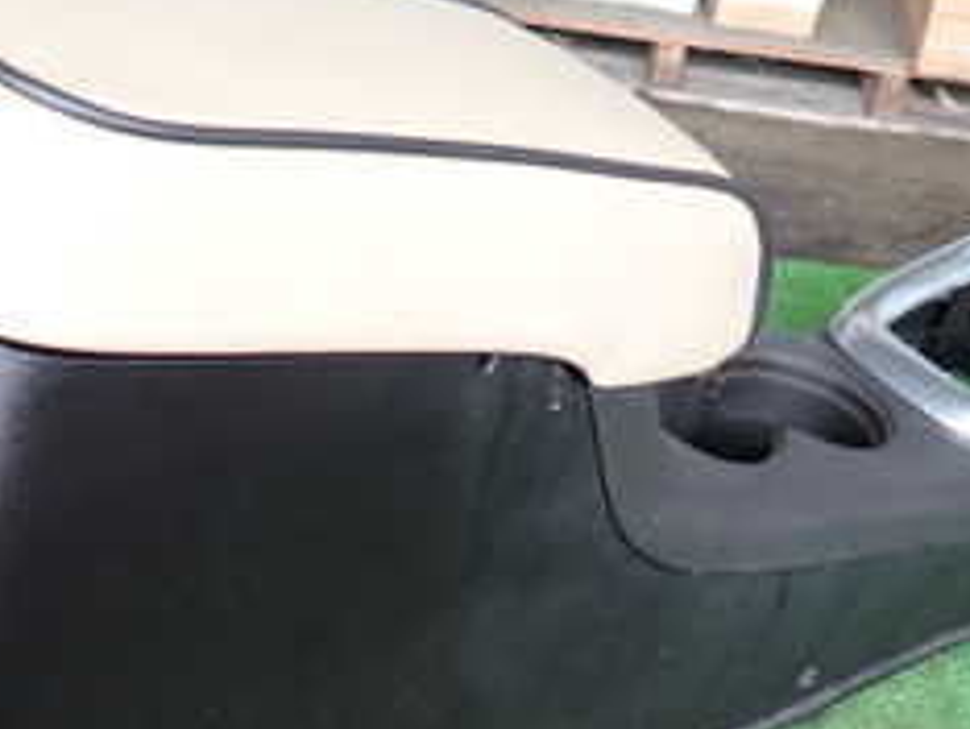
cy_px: 646
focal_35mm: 64
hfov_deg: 30.2
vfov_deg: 22.5
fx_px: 1795
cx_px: 510
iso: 160
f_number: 2
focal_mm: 4.5
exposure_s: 1/60
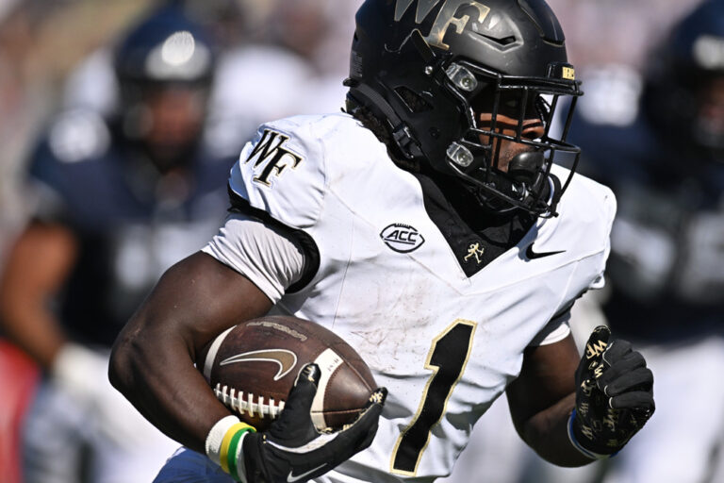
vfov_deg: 3.4
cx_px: 362
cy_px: 242
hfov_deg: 5.2
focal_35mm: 400
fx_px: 8044
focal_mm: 400
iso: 1250
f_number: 3.2
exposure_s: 1/32000
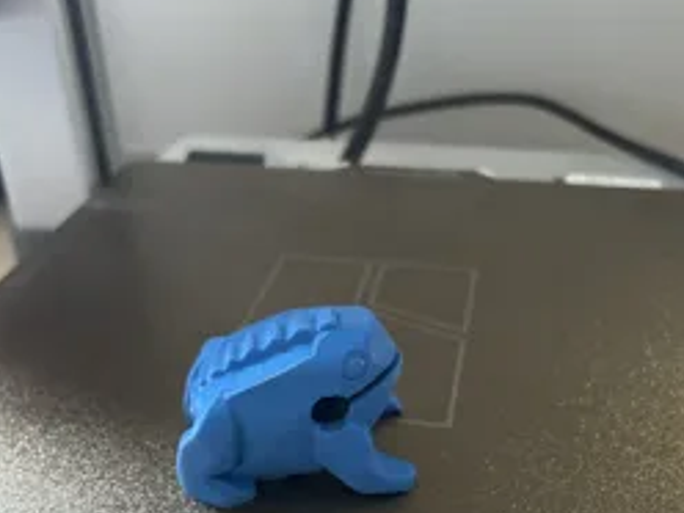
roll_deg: +0.6
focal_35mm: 42
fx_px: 830
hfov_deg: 44.8
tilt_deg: -37.8
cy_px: 419
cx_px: 348
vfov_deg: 33.2
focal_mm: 5.7
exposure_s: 1/44
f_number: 1.5
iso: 500
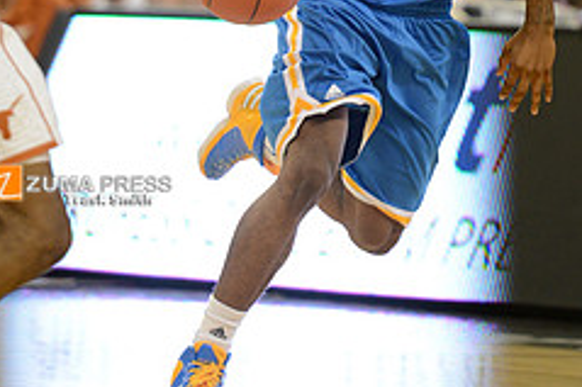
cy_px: -32
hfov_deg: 5.6
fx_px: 5929
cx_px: 353
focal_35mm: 367
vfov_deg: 3.7
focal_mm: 195
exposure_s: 1/1250
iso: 3200
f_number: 2.8
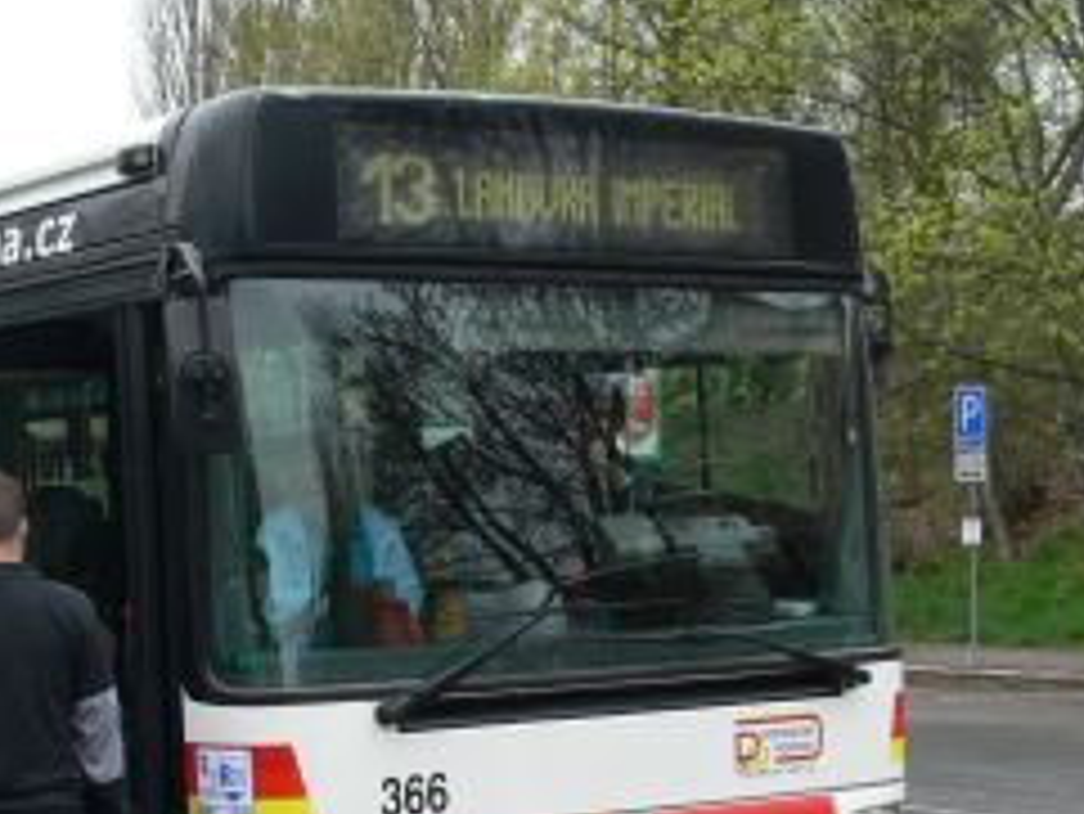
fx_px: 2475
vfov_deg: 18.6
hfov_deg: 24.1
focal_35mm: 79
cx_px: 121
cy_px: 616
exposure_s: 1/125
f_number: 4.5
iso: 100
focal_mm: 7.4
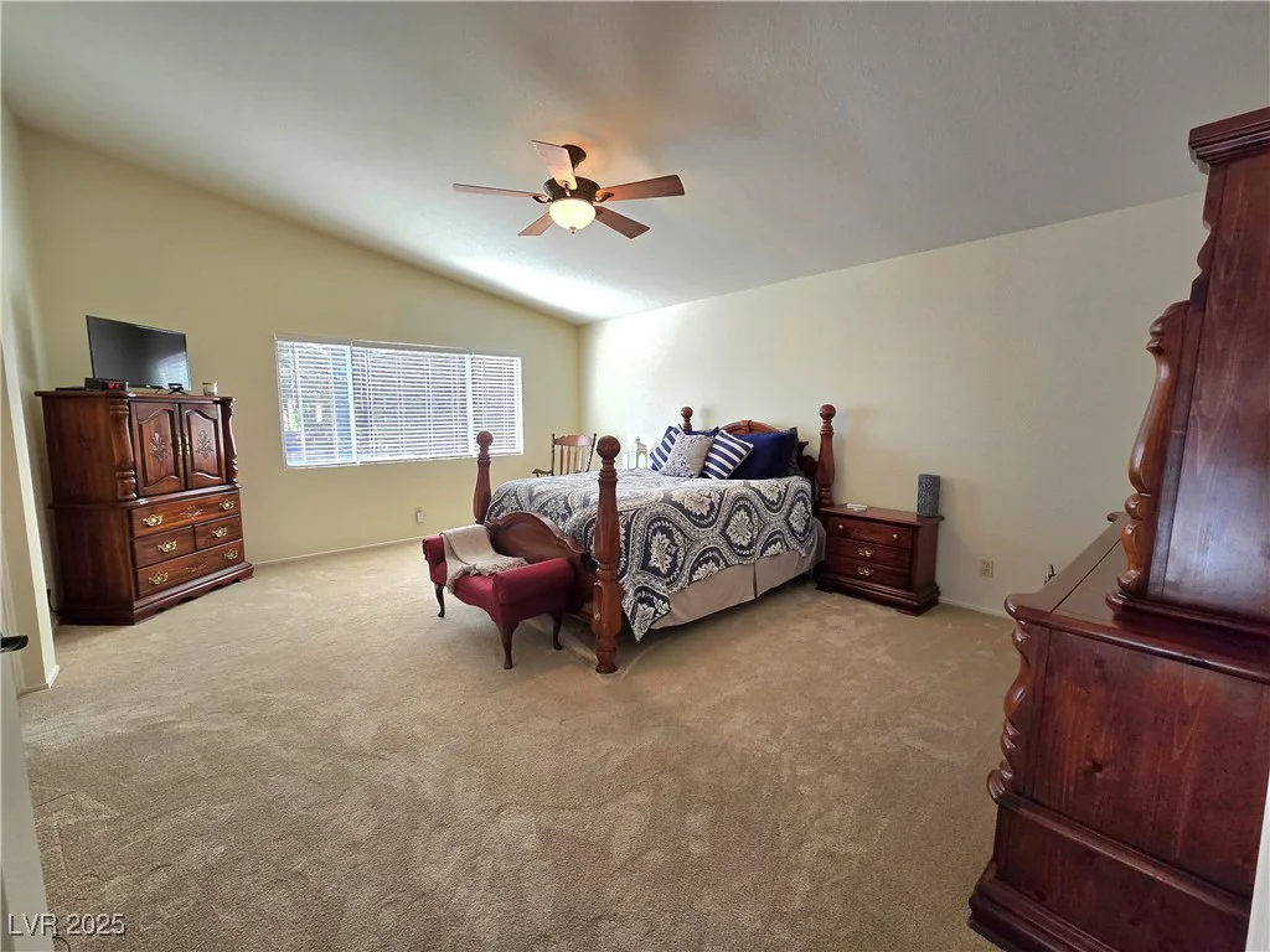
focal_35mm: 13
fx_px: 477
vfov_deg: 89.9
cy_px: 476
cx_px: 635
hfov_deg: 106.2
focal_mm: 2.2
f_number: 2.2
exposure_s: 1/60.2
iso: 125
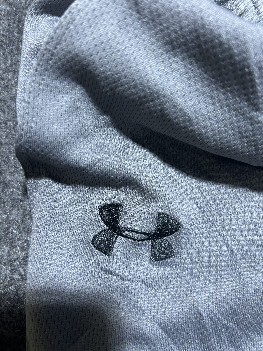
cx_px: 132
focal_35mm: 26
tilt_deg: -59.0
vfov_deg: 67.3
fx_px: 263
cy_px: 176
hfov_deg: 53.1
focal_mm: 5.7
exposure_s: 1/50
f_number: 1.5
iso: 160
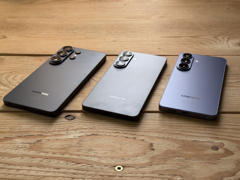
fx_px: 333
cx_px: 120
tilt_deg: -34.7
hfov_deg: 39.7
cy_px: 90
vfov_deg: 30.3
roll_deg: +0.7
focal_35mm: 48
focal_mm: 6.76
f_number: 1.78
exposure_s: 1/121
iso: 80
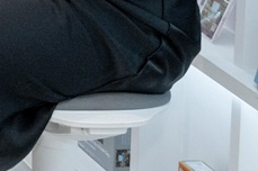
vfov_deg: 5.8
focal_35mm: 220
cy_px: -331
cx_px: -660
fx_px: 1574
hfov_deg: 7.5
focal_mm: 28
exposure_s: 1/200
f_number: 4.5
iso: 640
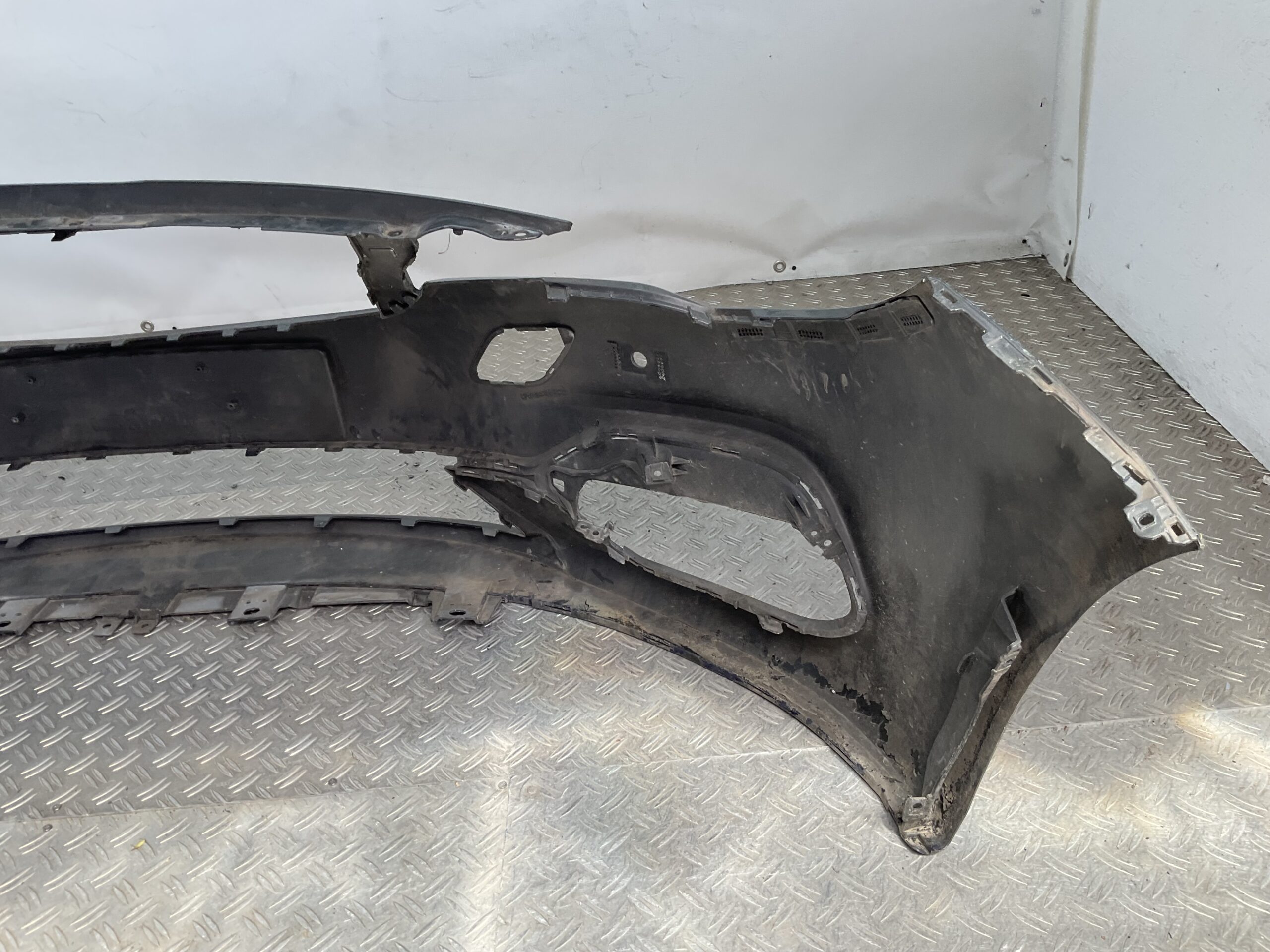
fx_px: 1064
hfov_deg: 61.7
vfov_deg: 48.2
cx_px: 635
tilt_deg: -29.5
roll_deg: +12.4
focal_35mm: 29
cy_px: 476
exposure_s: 1/197
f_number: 1.8
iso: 16
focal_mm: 3
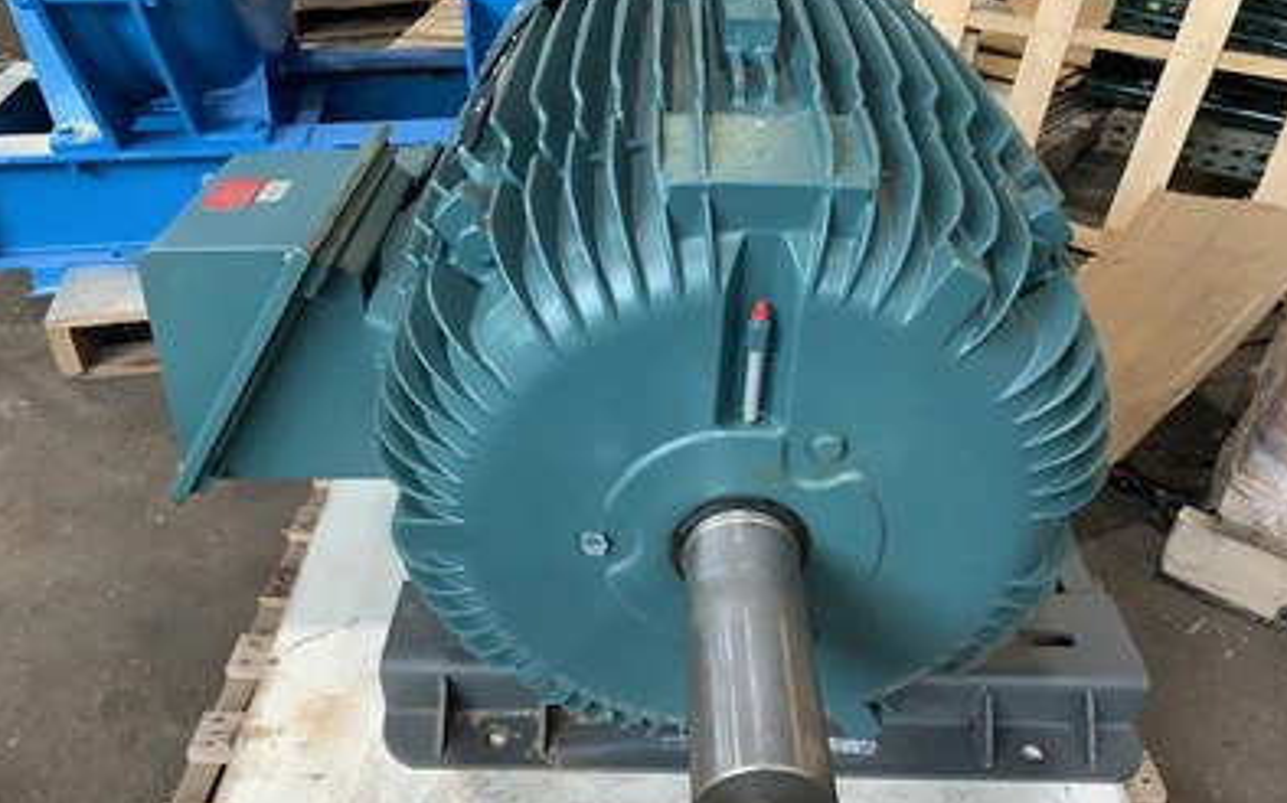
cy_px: 470
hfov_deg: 66.5
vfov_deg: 44.3
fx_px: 982
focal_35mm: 28
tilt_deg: -37.2
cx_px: 647
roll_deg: -1.1
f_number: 1.8
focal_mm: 4.25
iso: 125
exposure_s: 1/60
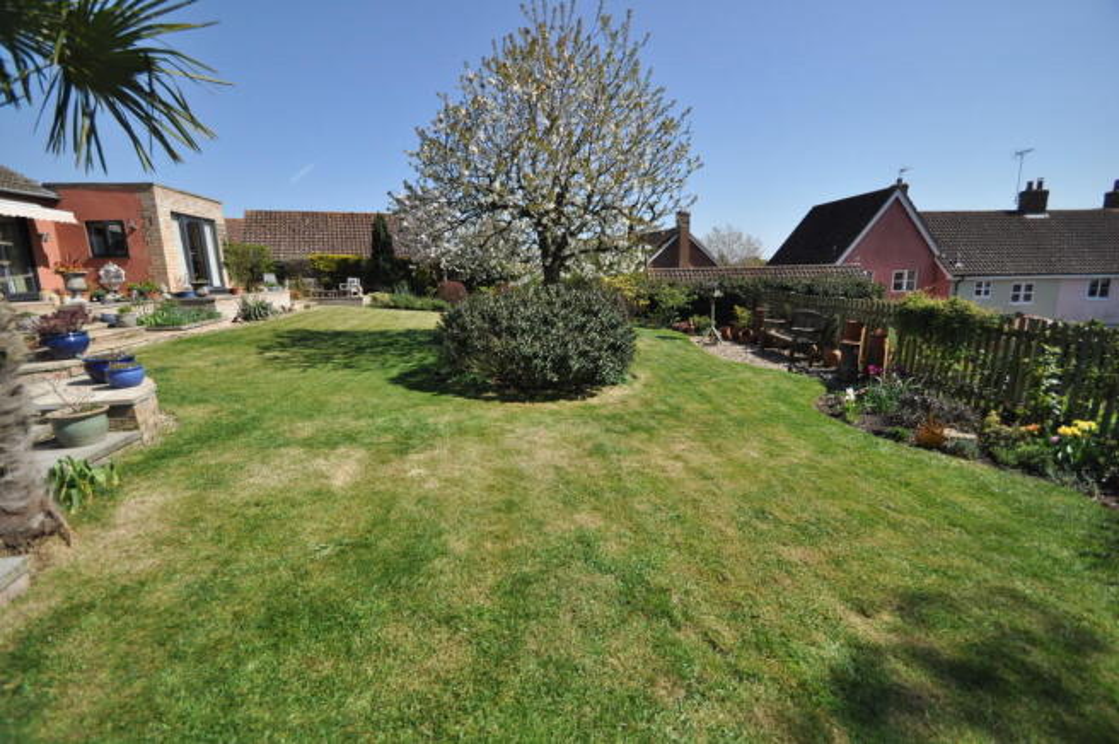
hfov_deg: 100.4
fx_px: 466
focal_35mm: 15
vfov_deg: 77.2
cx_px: 560
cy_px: 372
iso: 400
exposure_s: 1/4000
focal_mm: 10
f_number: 4
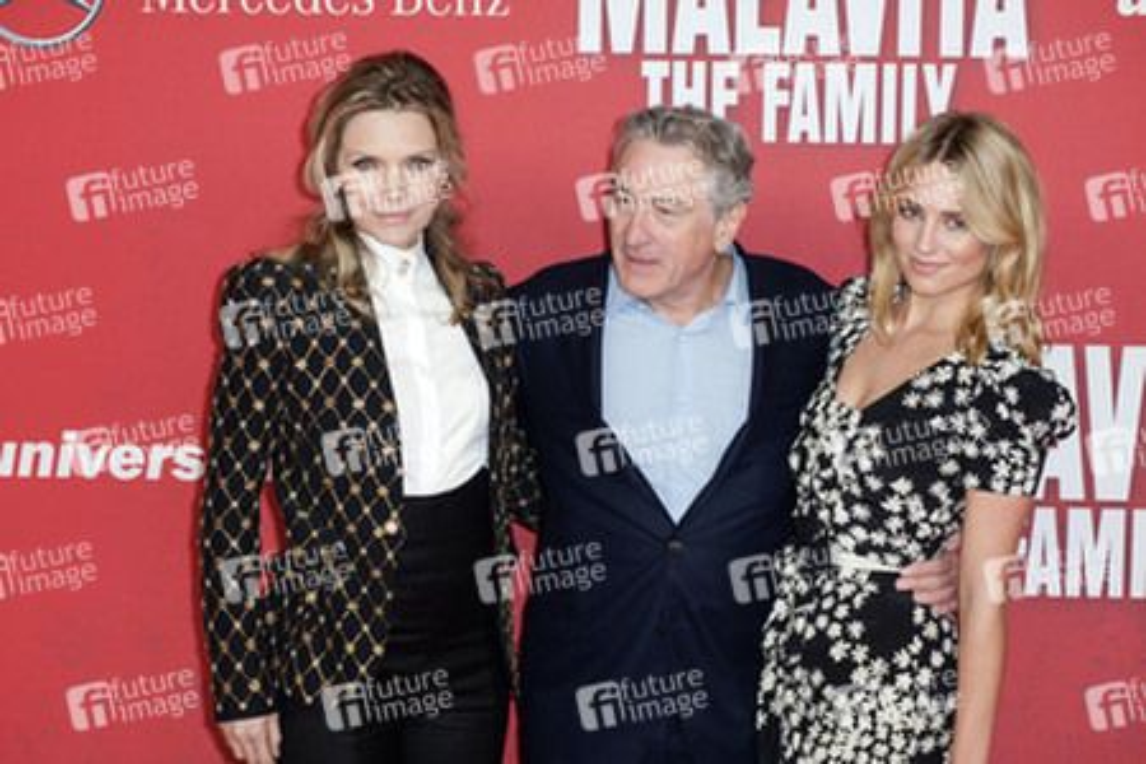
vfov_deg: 14.9
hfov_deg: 22.1
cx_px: 573
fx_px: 2928
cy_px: 382
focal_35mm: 92
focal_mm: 92
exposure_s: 1/250
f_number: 6.3
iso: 800
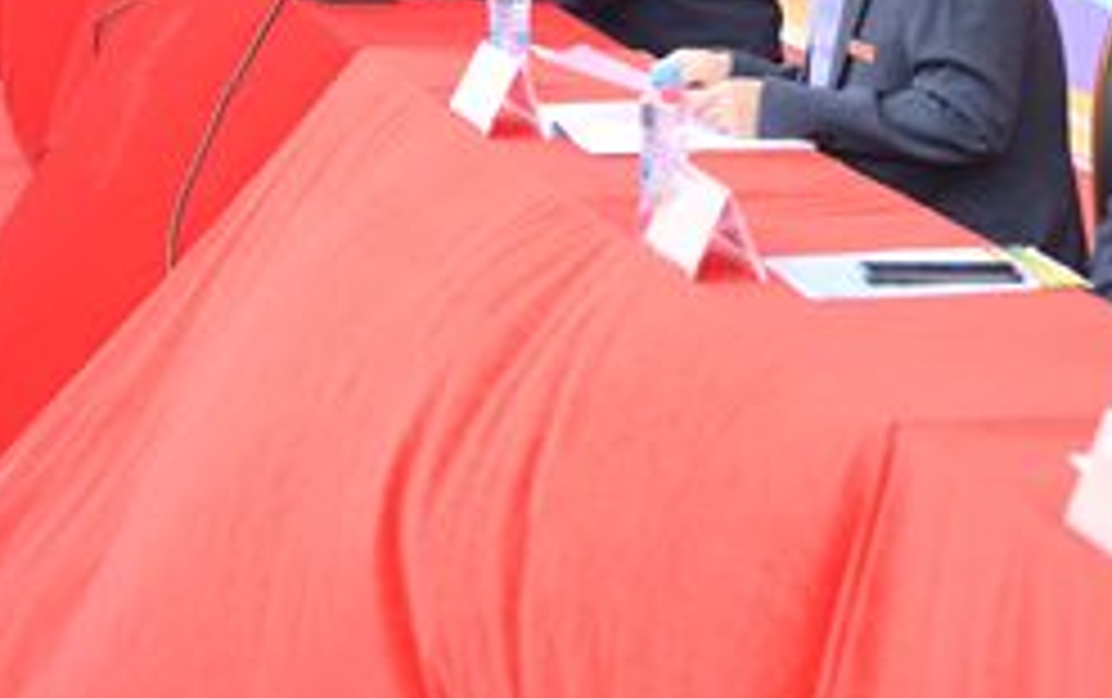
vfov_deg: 9.9
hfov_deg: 15.8
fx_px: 3975
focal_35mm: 131
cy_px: -27
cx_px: 860
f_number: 3.2
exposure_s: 1/200
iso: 200
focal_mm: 53
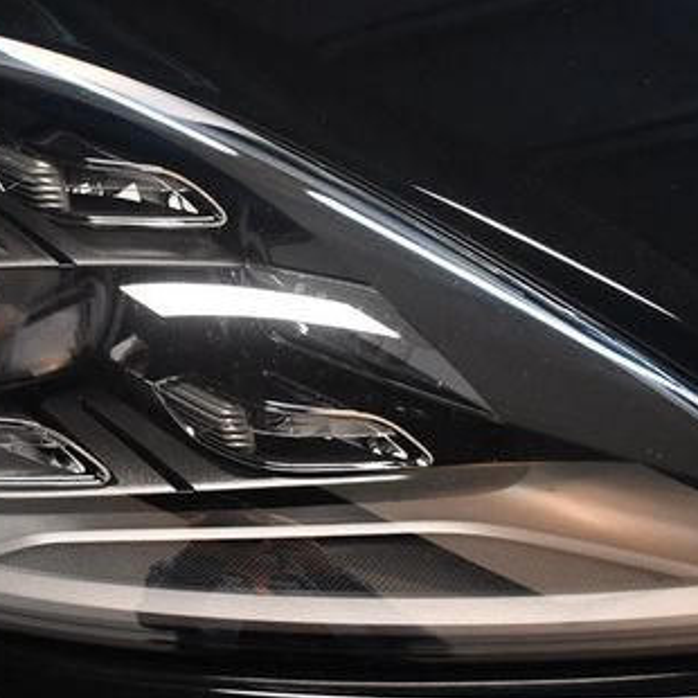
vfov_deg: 21.9
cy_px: 333
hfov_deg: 21.7
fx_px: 1802
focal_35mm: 79
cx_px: 185
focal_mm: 30
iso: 3200
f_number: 4
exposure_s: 1/125
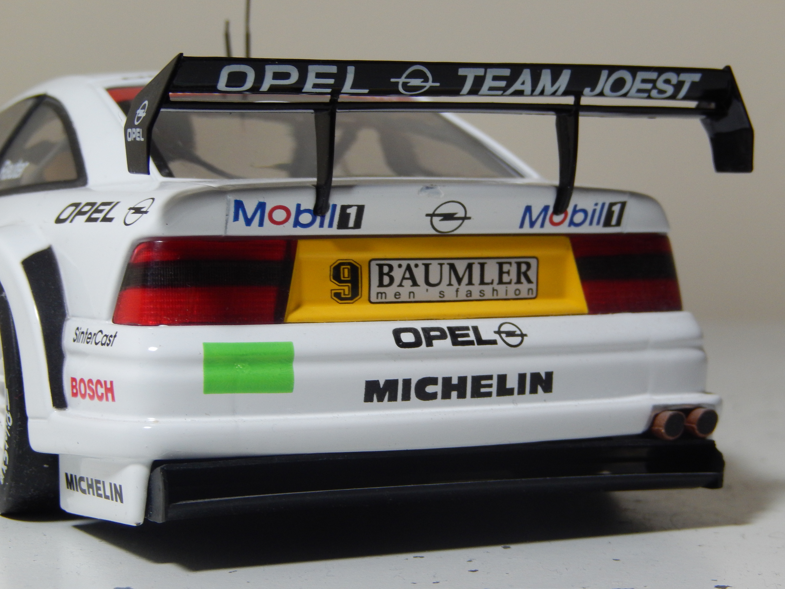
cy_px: 294
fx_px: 1928
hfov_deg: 23.0
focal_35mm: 85
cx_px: 392
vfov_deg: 17.4
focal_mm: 15.2
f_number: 5.1
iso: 220
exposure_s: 1/30
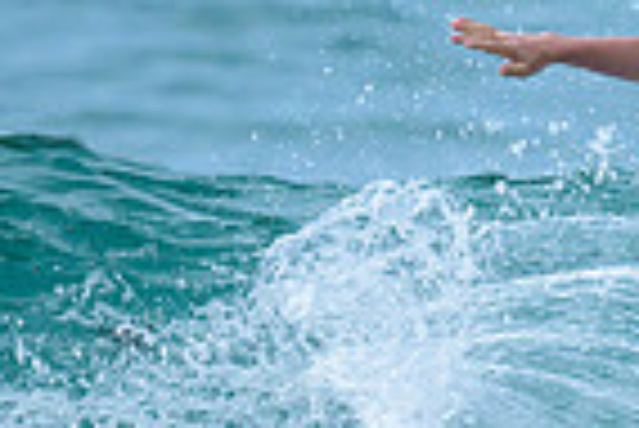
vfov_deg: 0.3
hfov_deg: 0.5
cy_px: 352
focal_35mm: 4375
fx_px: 77734
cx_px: 1005
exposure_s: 1/3200
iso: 400
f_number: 6.3
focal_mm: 800
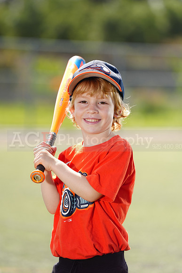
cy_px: 136
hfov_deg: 6.9
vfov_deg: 10.3
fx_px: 1516
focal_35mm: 200
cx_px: 91
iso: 50
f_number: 4
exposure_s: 1/250
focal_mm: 200
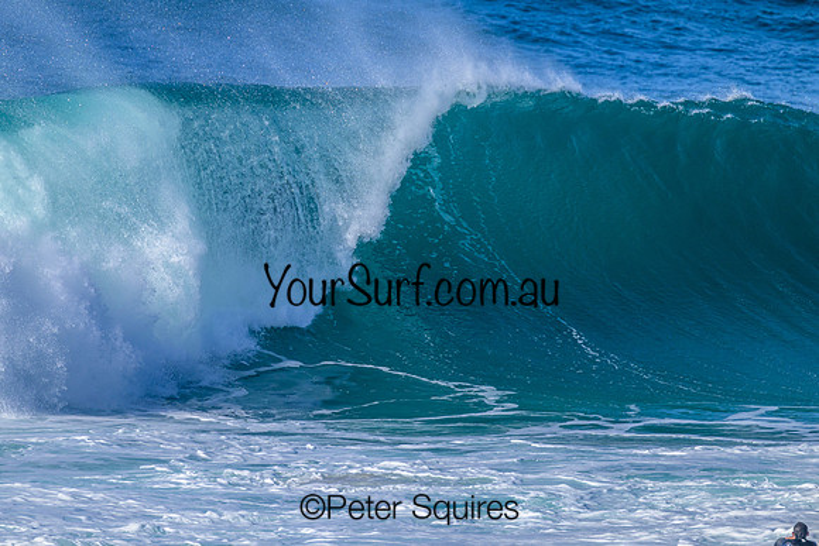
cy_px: 208
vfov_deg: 2.0
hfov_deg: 3.0
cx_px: 312
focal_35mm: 693
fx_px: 15765
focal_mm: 560
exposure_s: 1/2000
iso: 560
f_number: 8
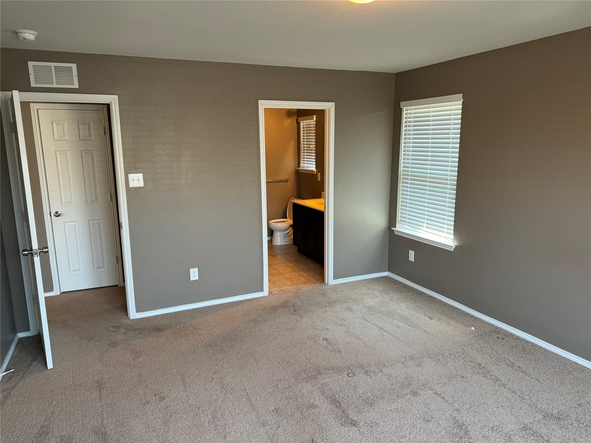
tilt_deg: -11.7
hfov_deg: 71.6
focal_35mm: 24
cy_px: 222
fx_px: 410
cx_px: 296
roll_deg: +0.2
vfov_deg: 56.8
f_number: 1.78
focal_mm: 6.76
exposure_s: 1/60
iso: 250
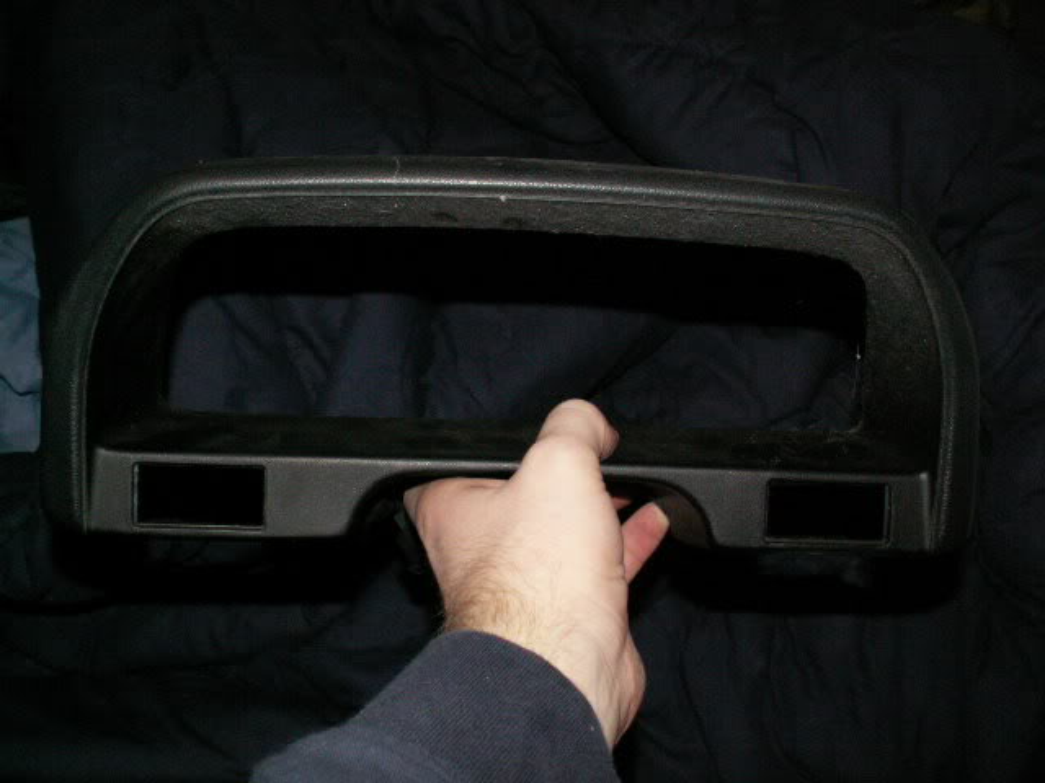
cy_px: 392
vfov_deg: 40.7
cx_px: 522
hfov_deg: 52.6
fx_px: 1057
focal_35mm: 35
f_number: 2.8
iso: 160
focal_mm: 5.86
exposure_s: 1/40
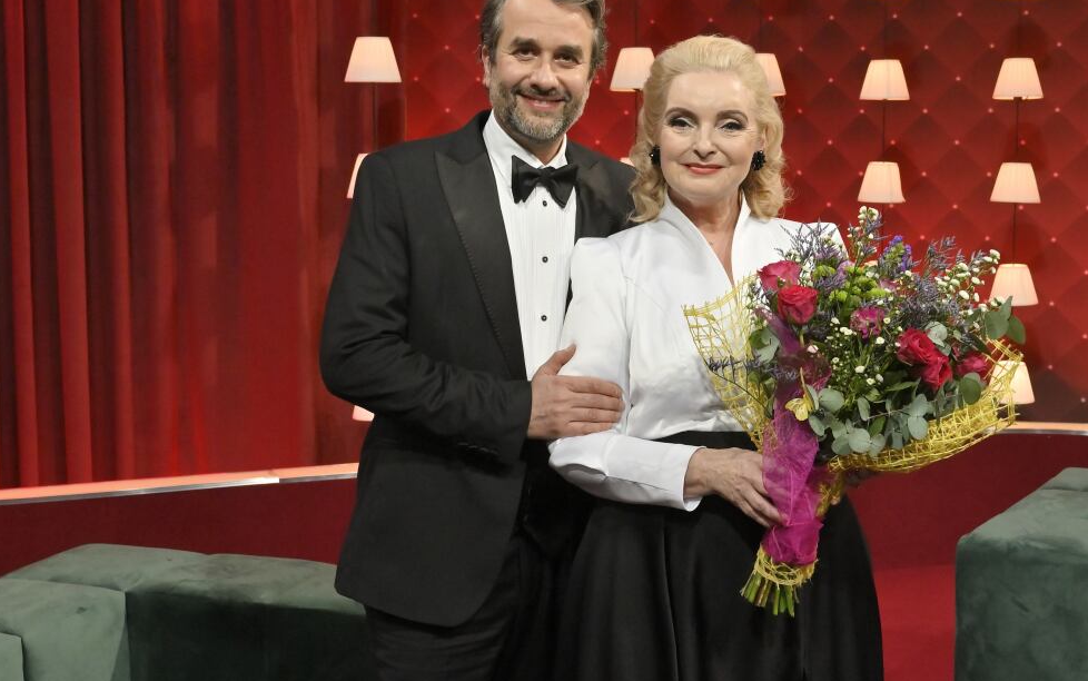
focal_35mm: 55
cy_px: 312
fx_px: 1631
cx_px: 644
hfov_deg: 36.8
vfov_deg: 23.6
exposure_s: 1/250
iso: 4000
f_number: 7.1
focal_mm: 29.5
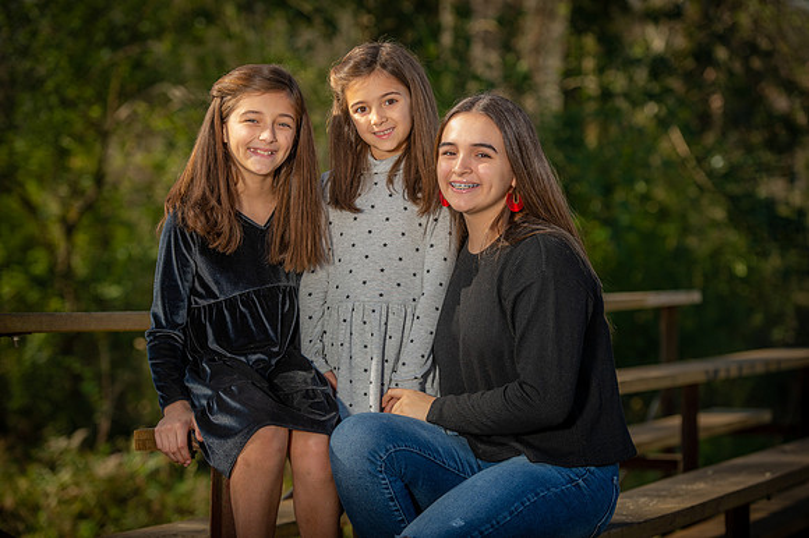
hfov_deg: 18.6
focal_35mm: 110
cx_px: 404
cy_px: 269
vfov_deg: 12.4
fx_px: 2470
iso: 50
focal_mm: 110
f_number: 3.5
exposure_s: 1/250
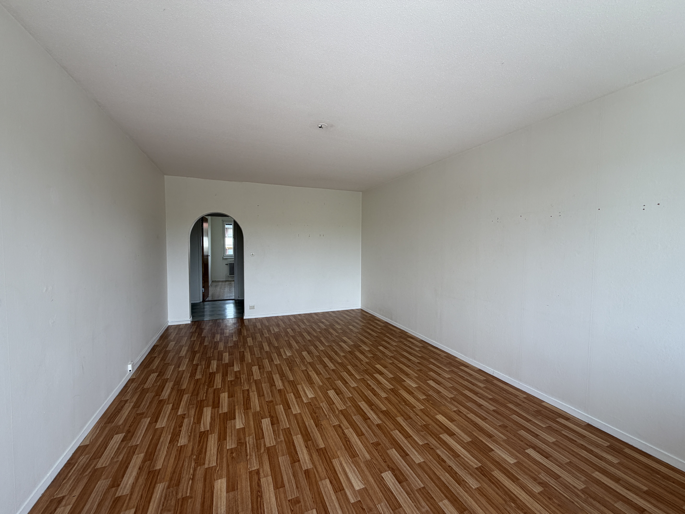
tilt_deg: -3.1
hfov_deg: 102.1
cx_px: 342
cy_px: 257
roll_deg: +0.0
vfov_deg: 85.7
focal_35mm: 14
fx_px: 277
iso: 40
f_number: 2.2
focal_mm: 2.22
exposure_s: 1/138
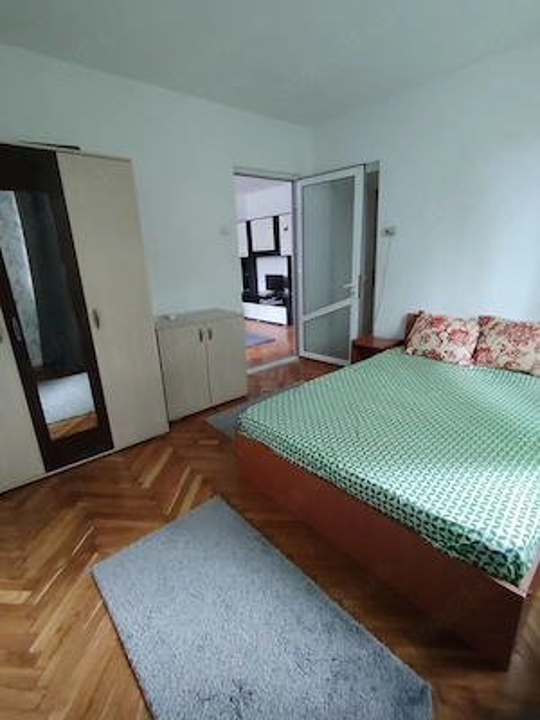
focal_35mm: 17
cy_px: 360
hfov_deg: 74.7
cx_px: 270
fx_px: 354
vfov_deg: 91.0
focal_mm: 1.42
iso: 639
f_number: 2.2
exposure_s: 1/20
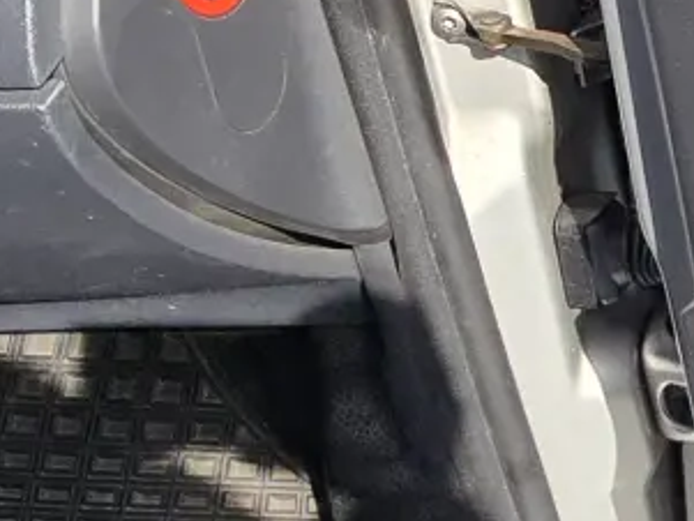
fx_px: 1665
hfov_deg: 18.1
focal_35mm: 83
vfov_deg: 17.8
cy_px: 300
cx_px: 1282
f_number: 2.2
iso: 50
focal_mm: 2.2
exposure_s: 1/775
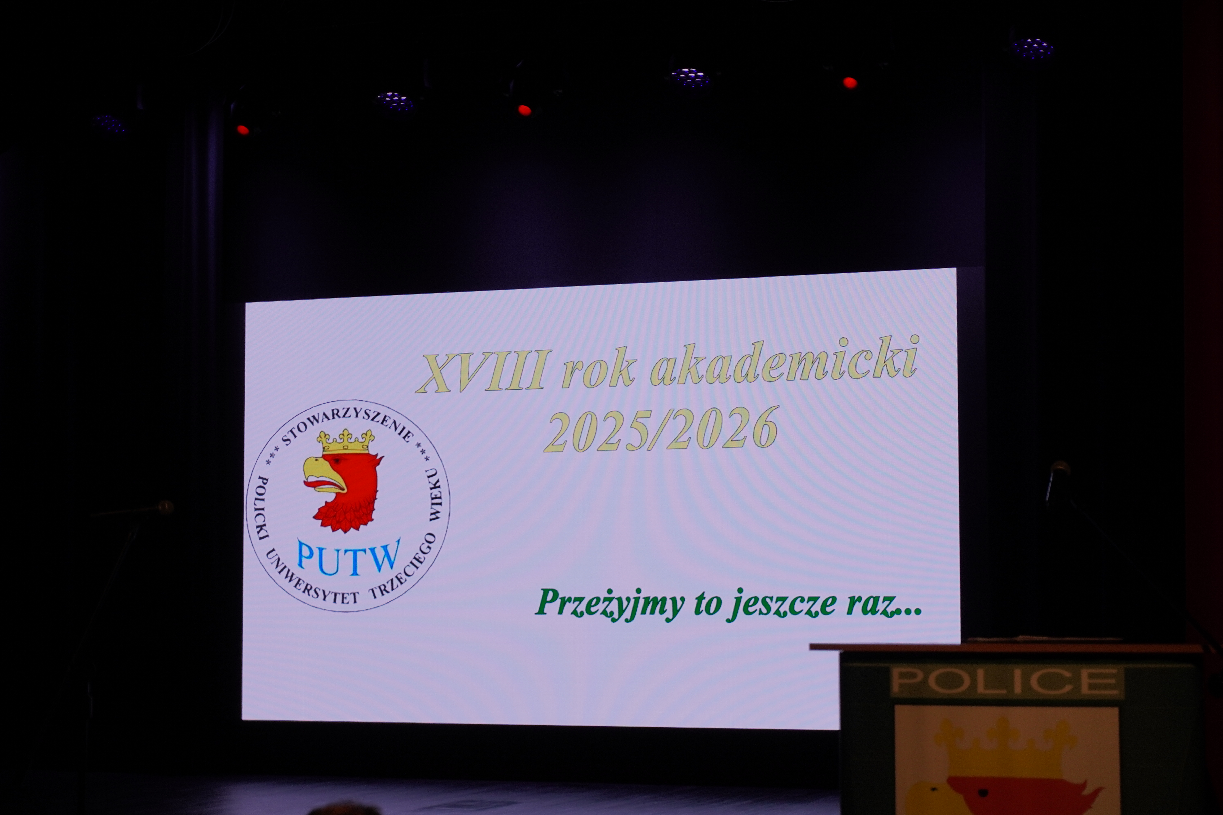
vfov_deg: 18.2
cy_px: 408
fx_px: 2548
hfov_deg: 27.0
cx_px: 612
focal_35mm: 75
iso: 250
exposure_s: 1/80
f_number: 5.6
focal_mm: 50
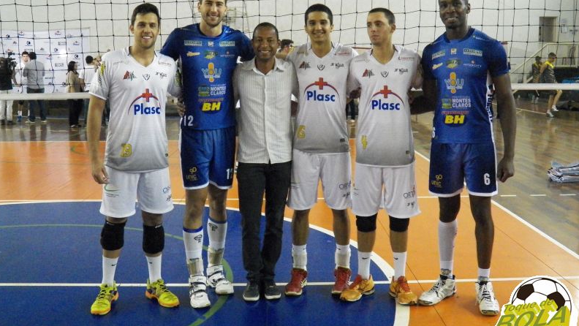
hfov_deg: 46.4
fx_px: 676
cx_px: 288
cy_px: 125
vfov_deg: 27.1
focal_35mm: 44
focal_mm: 7.1
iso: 1600
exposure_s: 1/320
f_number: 3.2
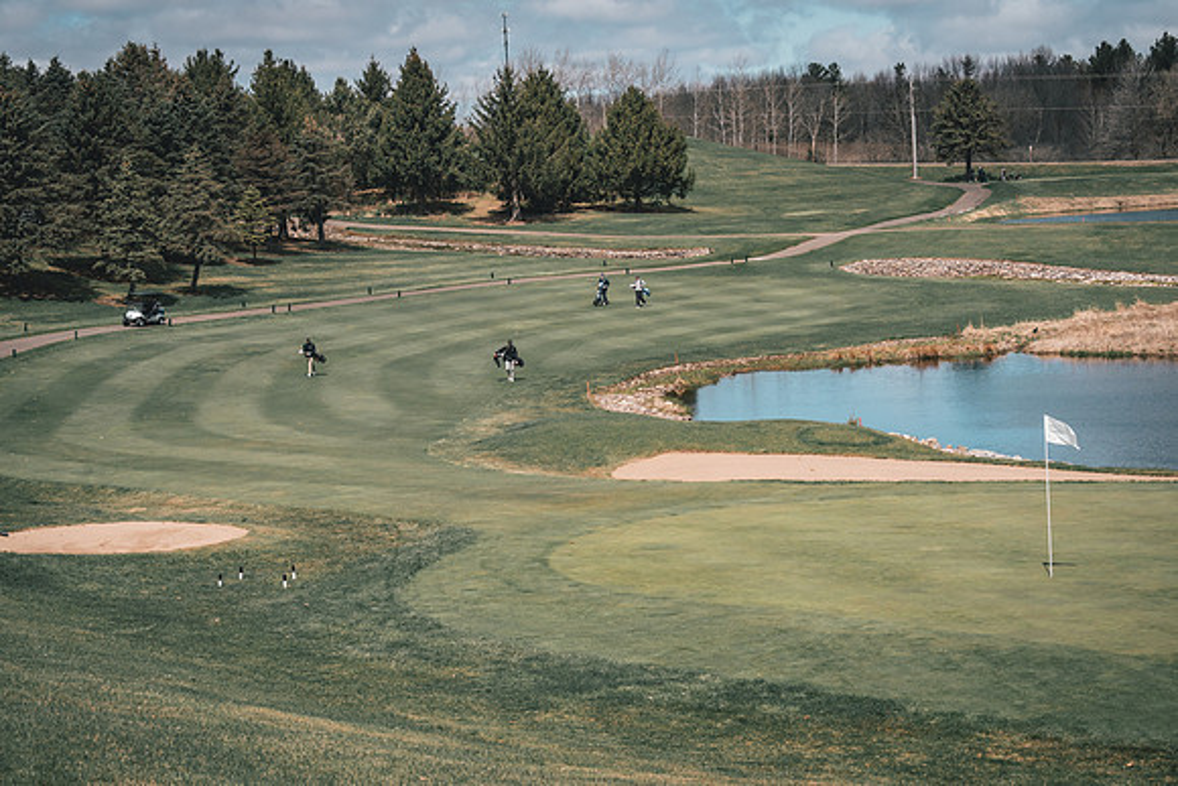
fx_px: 2323
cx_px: 589
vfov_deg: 19.2
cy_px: 393
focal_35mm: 71
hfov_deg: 28.5
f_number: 6.3
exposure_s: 1/3200
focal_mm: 63
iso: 640
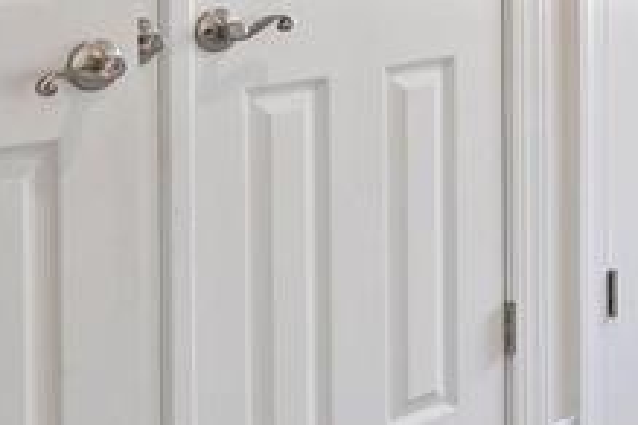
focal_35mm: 92
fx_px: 1630
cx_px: 1270
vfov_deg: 14.2
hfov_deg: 16.7
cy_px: -146
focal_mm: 14
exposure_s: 1/8
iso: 200
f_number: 5
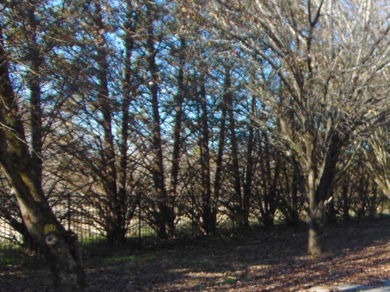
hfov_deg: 33.1
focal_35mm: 55
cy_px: 244
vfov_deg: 26.0
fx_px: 620
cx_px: 353
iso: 80
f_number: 3
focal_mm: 4.5
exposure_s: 1/250
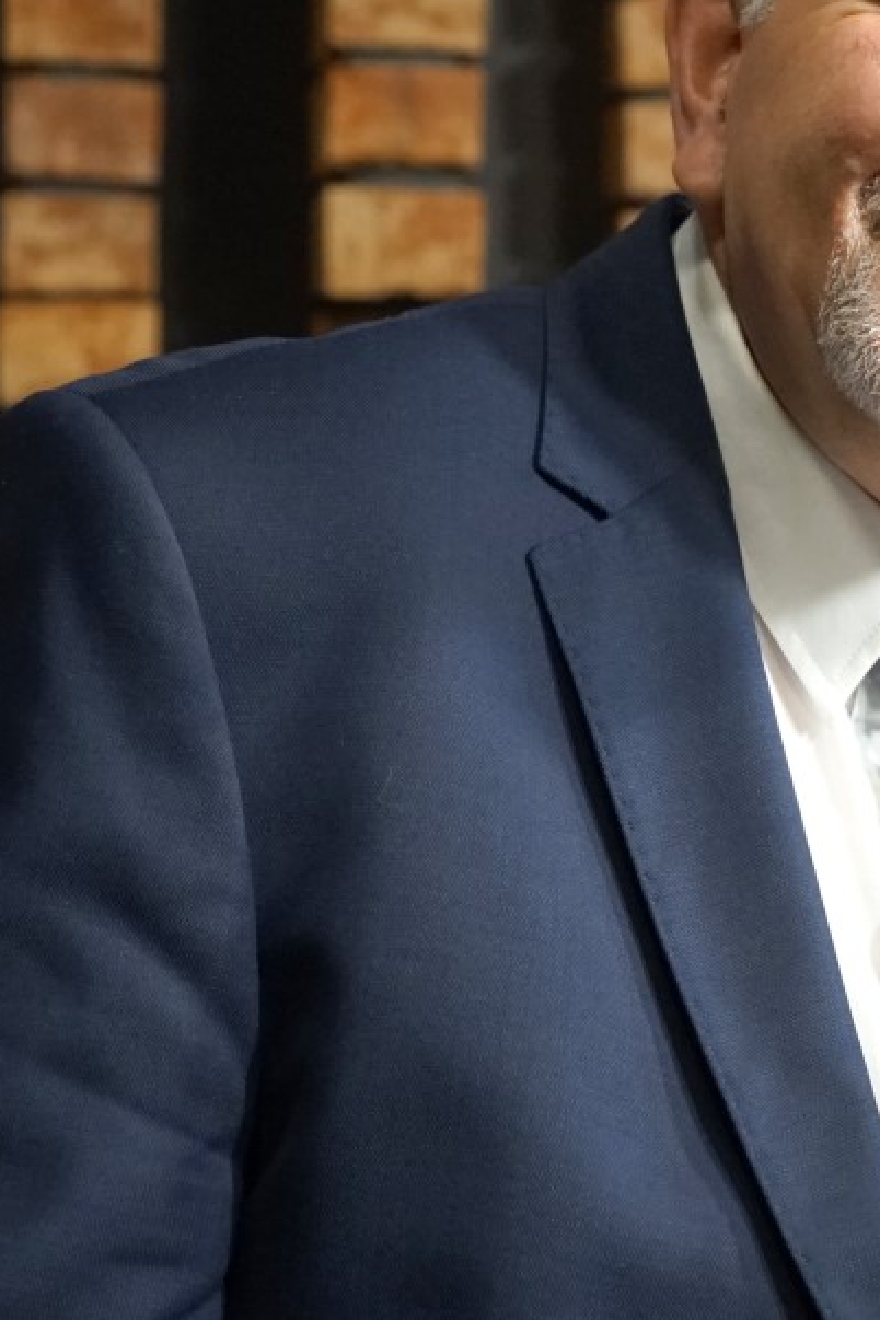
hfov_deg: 12.6
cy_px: 440
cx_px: 891
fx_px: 3923
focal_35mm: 107
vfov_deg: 19.0
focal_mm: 43
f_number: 4
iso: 2500
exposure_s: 1/160
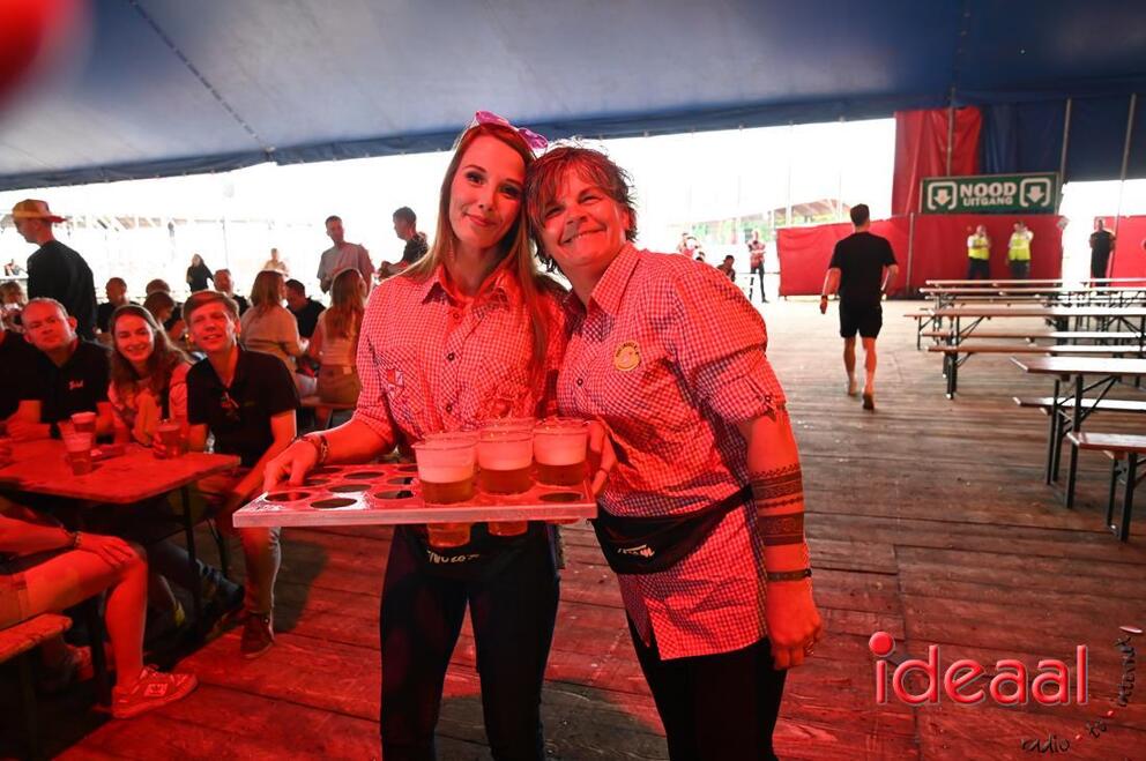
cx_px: 573
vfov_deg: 53.0
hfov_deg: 73.8
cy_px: 380
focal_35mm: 24
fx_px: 763
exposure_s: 1/60
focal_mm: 24
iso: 1250
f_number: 4
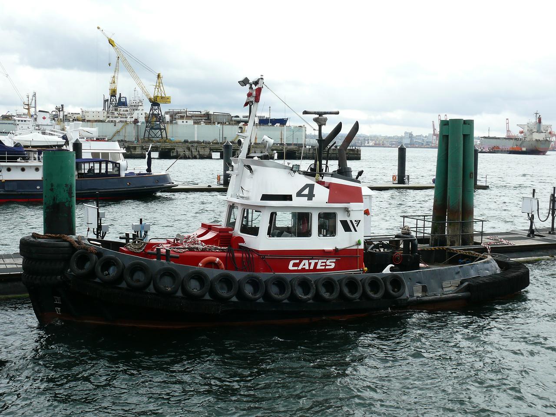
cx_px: 278
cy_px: 208
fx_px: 707
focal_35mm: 44
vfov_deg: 32.9
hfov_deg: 42.9
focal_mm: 9
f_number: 5.6
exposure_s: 1/200
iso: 100
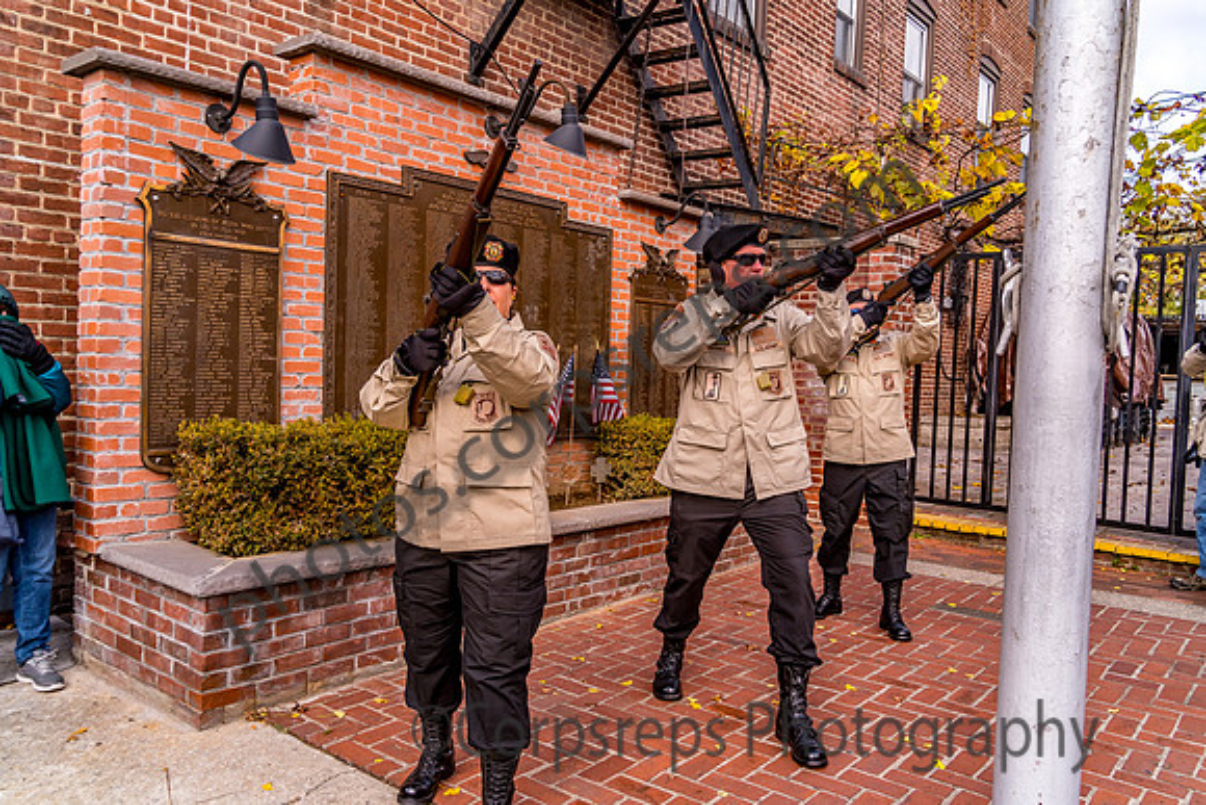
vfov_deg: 46.4
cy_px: 402
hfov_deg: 65.5
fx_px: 938
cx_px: 603
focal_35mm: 28
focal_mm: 28
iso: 800
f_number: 6.3
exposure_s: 1/640
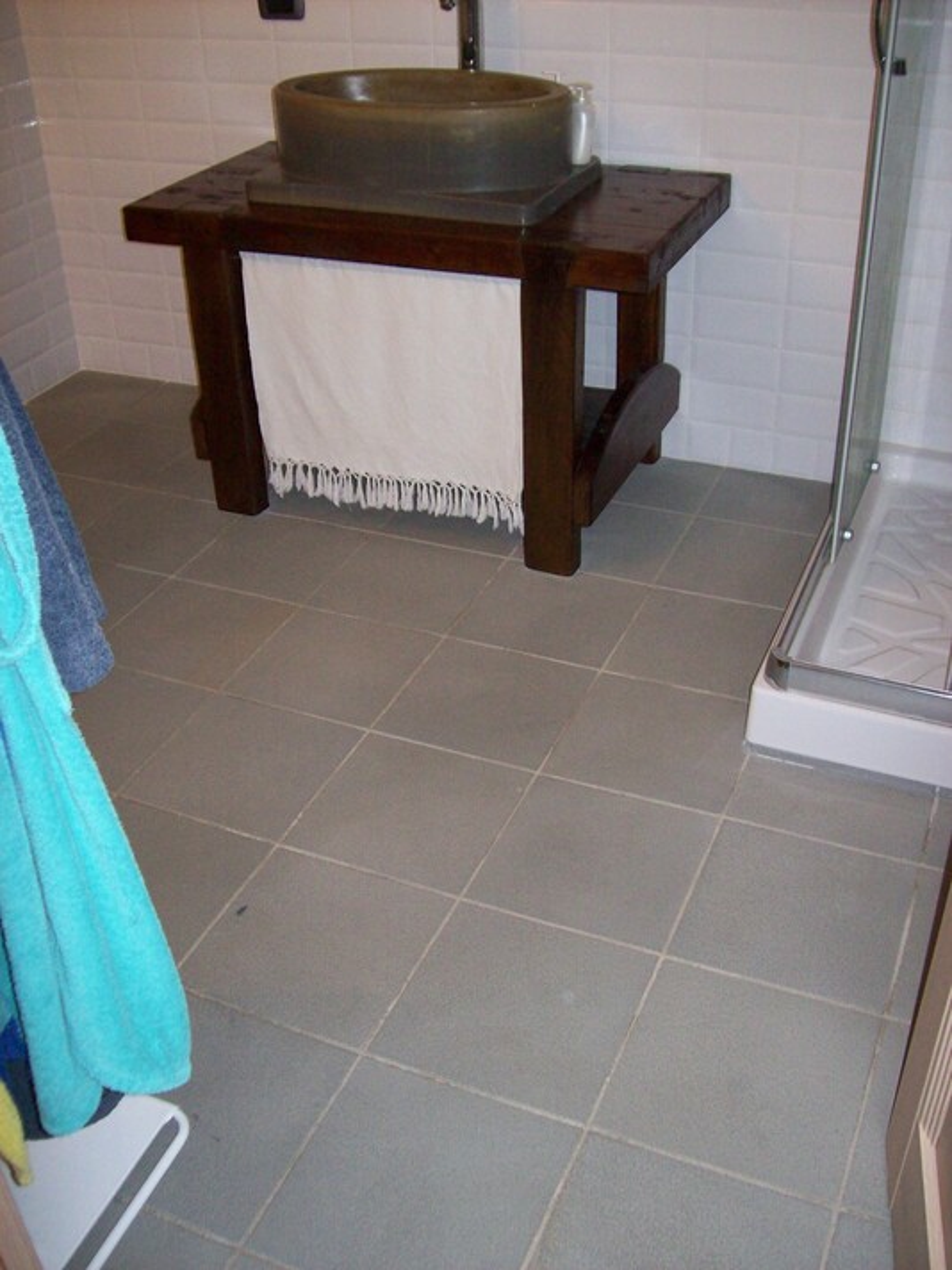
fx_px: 1320
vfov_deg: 51.4
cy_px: 635
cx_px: 476
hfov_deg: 39.7
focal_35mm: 36
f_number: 2.7
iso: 200
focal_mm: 6
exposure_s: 1/64
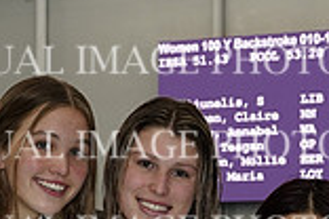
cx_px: 200
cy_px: 357
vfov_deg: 7.4
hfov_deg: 11.3
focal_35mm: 182
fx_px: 1663
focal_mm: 33
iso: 1250
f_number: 5.6
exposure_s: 1/200
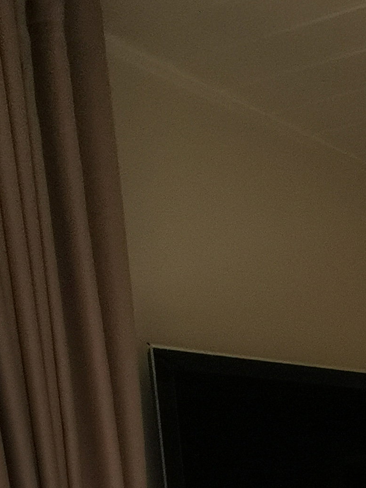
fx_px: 1072
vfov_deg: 19.4
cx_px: 589
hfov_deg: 17.0
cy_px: 875
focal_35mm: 76
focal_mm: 2.26
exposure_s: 1/50
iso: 125
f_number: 2.2
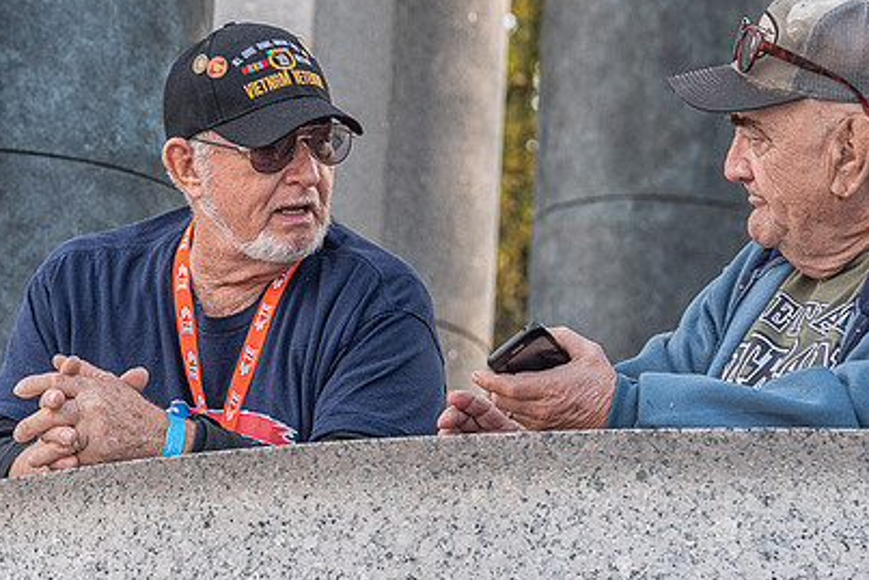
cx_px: 240
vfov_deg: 5.6
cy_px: 292
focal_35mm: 246
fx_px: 5940
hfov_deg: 8.4
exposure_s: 1/500
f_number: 5.6
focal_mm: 120
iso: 500
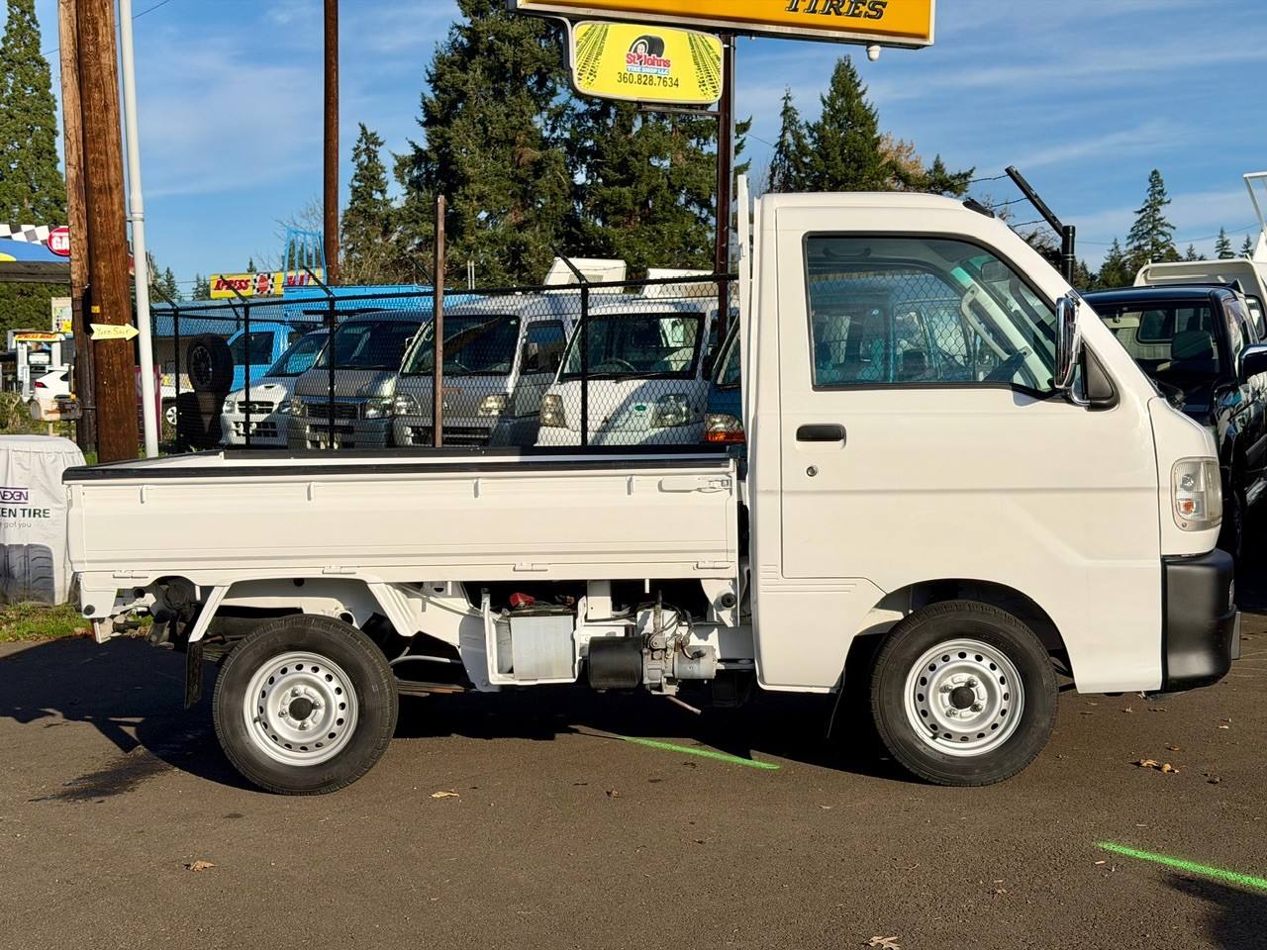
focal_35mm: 48
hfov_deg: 39.7
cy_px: 475
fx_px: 1757
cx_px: 634
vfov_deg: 30.3
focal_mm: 6.76
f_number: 1.78
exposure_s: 1/13333
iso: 80
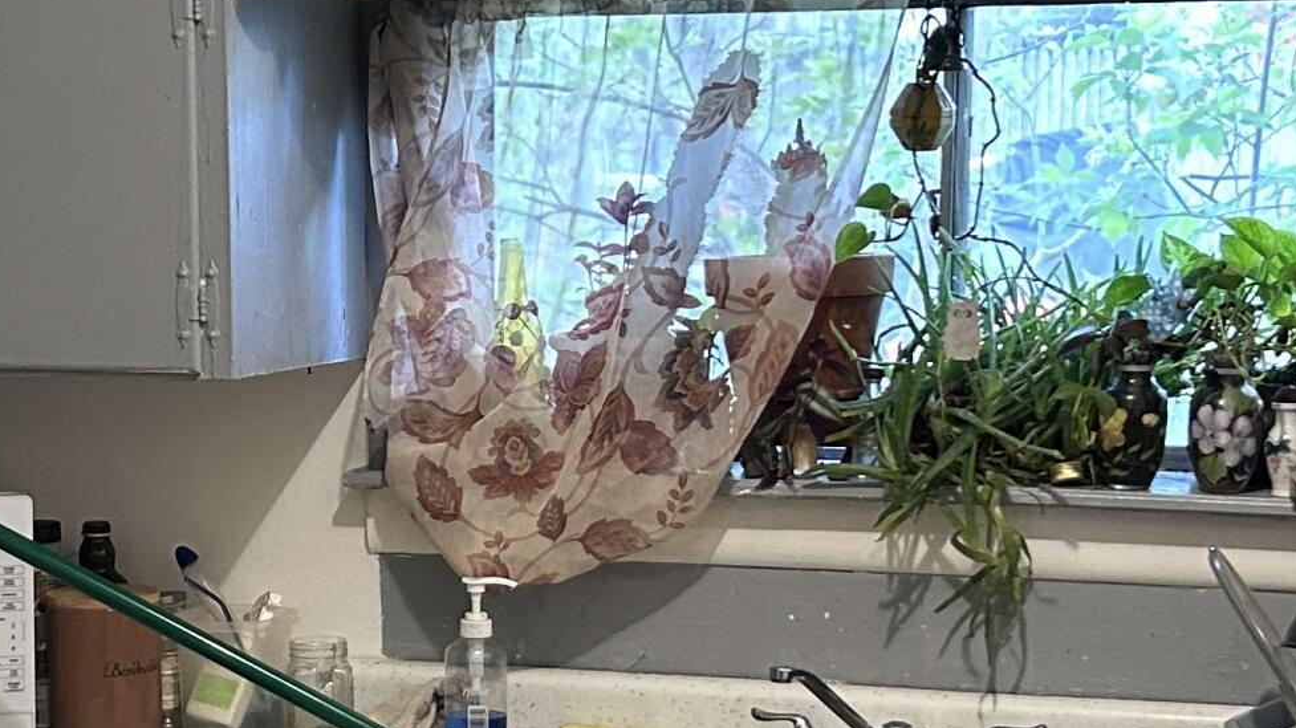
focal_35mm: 87
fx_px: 2989
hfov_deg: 24.4
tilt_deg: -6.5
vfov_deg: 13.9
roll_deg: +0.7
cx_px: 470
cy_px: 528
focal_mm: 5.7
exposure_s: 1/60
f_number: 1.5
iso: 250
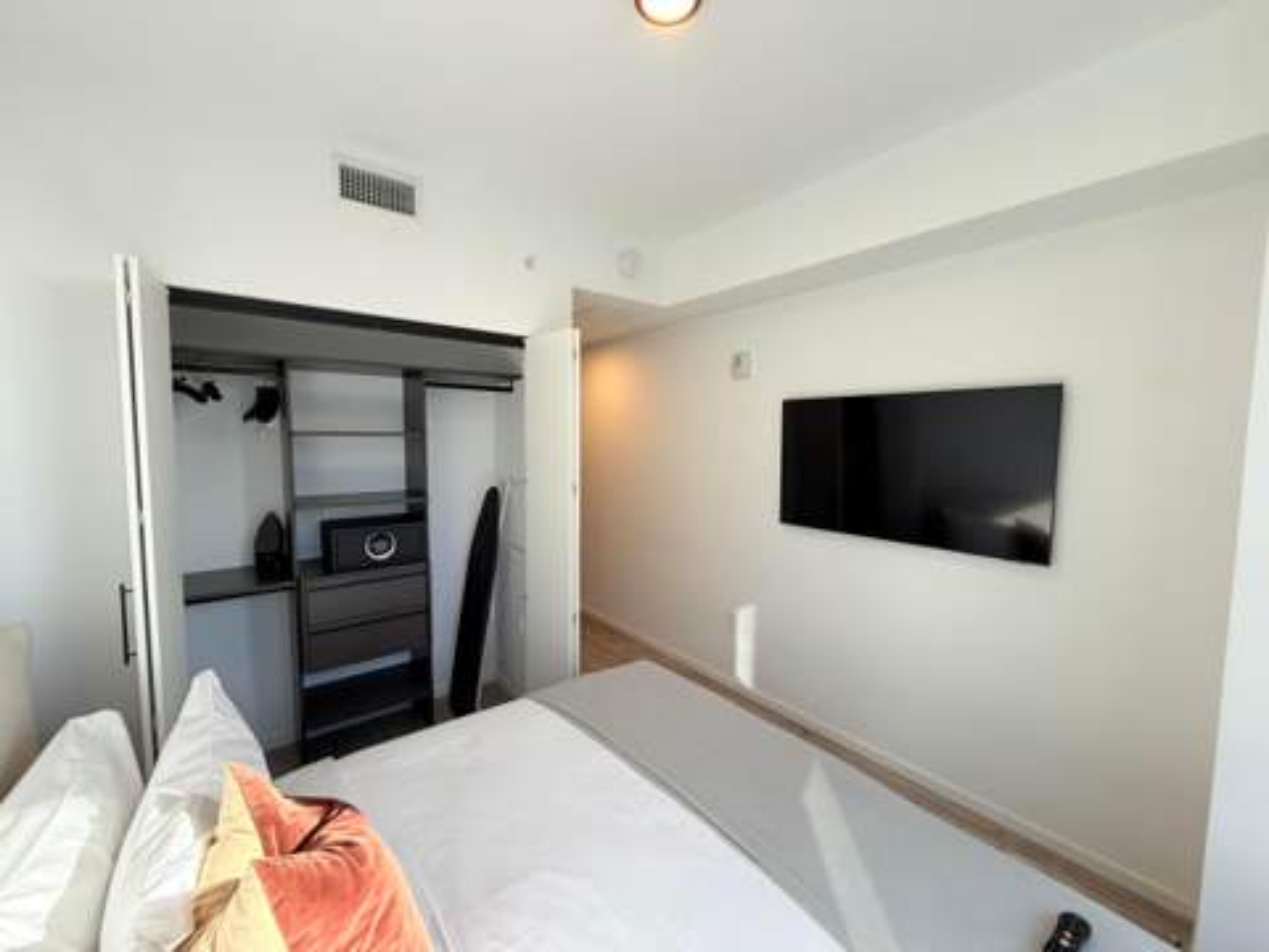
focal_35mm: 14
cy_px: 476
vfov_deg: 85.7
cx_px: 634
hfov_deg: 102.1
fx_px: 513
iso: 100
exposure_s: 1/120
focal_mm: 2.22
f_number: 2.2
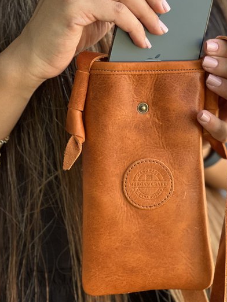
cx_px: 167
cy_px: 138
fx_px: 1031
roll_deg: -0.1
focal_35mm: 118
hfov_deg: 12.5
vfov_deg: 16.7
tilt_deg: -7.2
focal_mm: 9
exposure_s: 1/121
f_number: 2.8
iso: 125
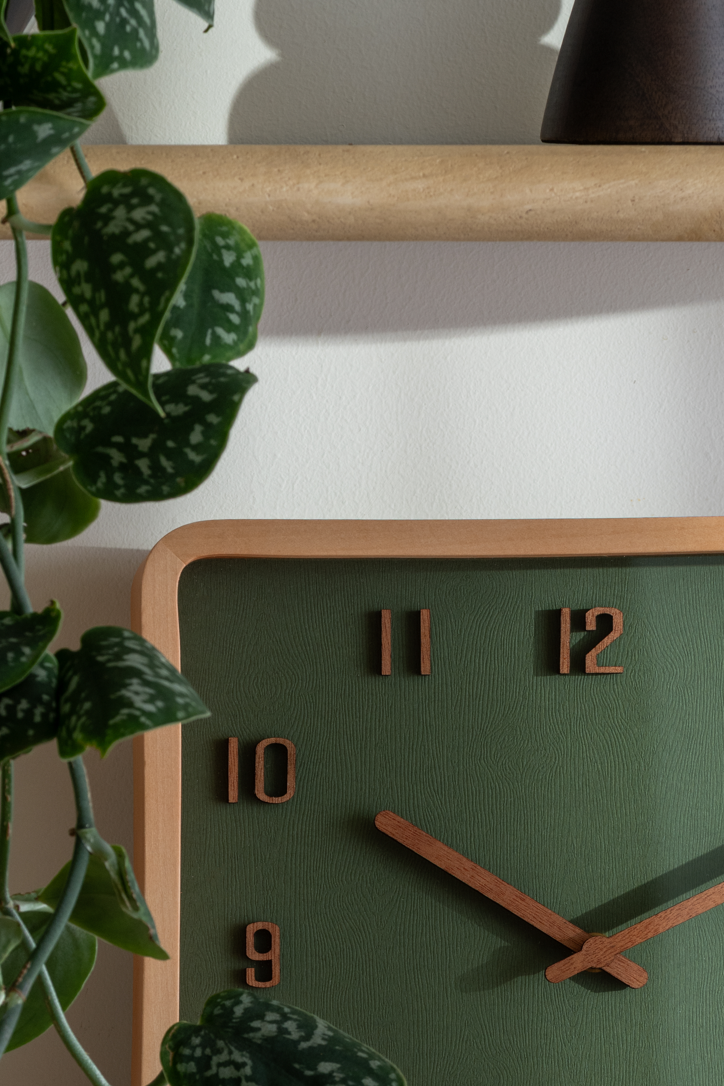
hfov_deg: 3.8
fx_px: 10859
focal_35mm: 360
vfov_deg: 5.7
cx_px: 579
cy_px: 958
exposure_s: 1/125
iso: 160
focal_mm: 160
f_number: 9
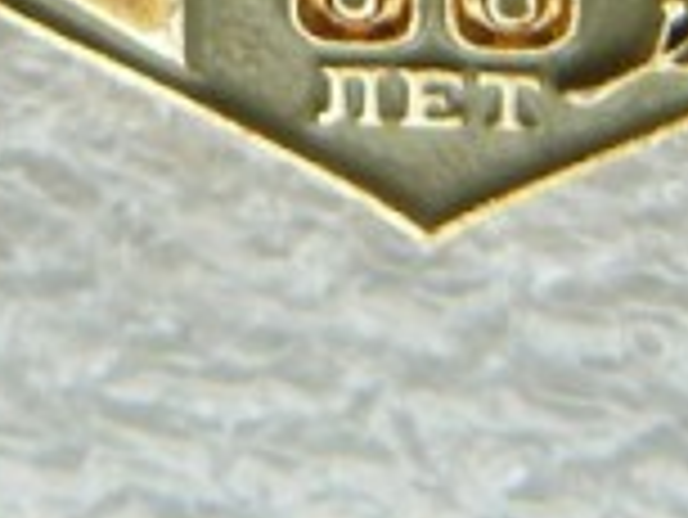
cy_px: -577
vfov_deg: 7.5
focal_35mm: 188
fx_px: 3739
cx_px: 508
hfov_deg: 10.5
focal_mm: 6
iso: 100
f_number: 4
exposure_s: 1/100
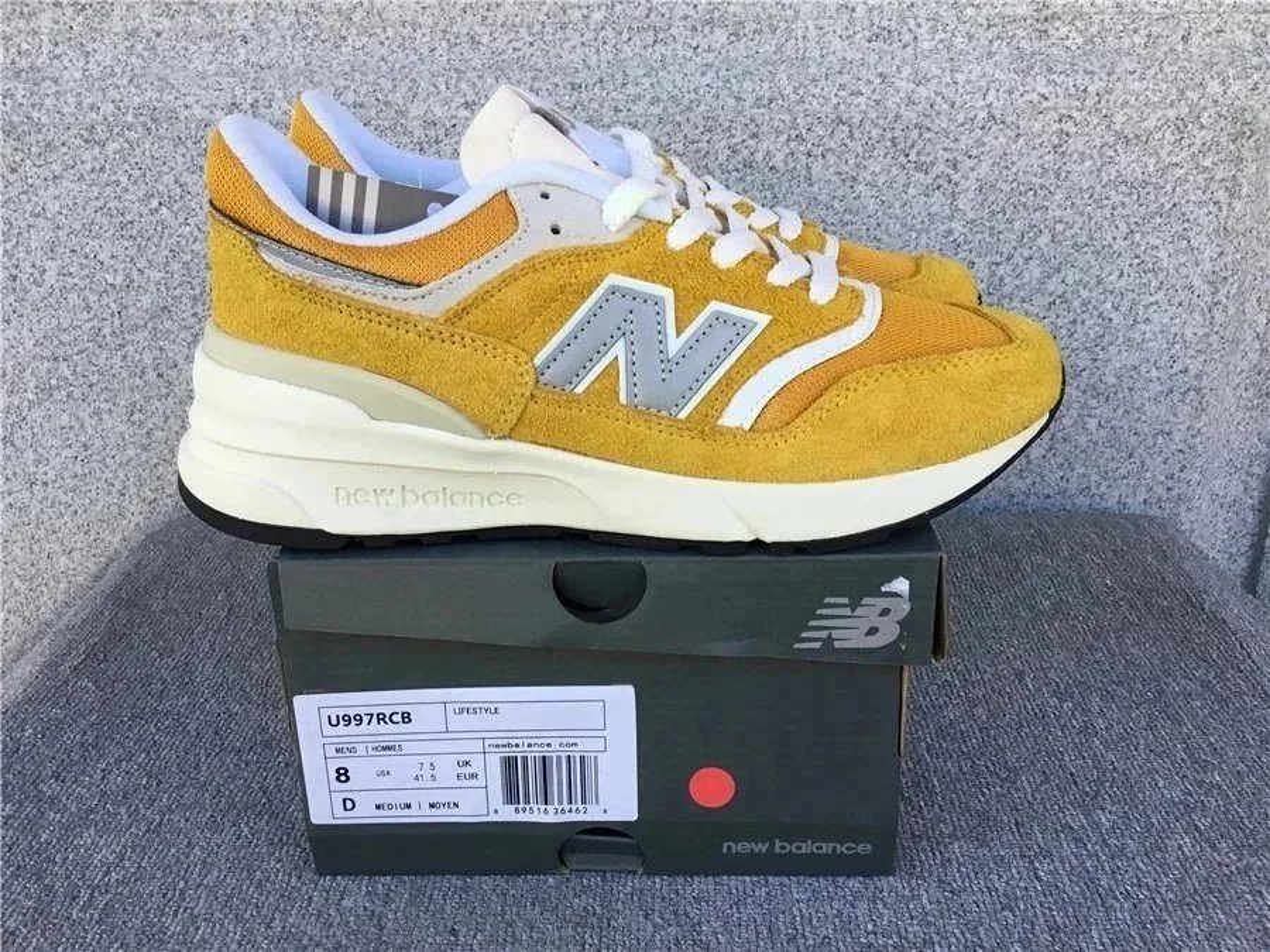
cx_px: 635
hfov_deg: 58.4
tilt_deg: -22.4
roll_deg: +1.7
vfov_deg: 45.4
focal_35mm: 31
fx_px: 1137
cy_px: 476
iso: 25
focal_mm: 3.3
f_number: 2.4
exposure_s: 1/112
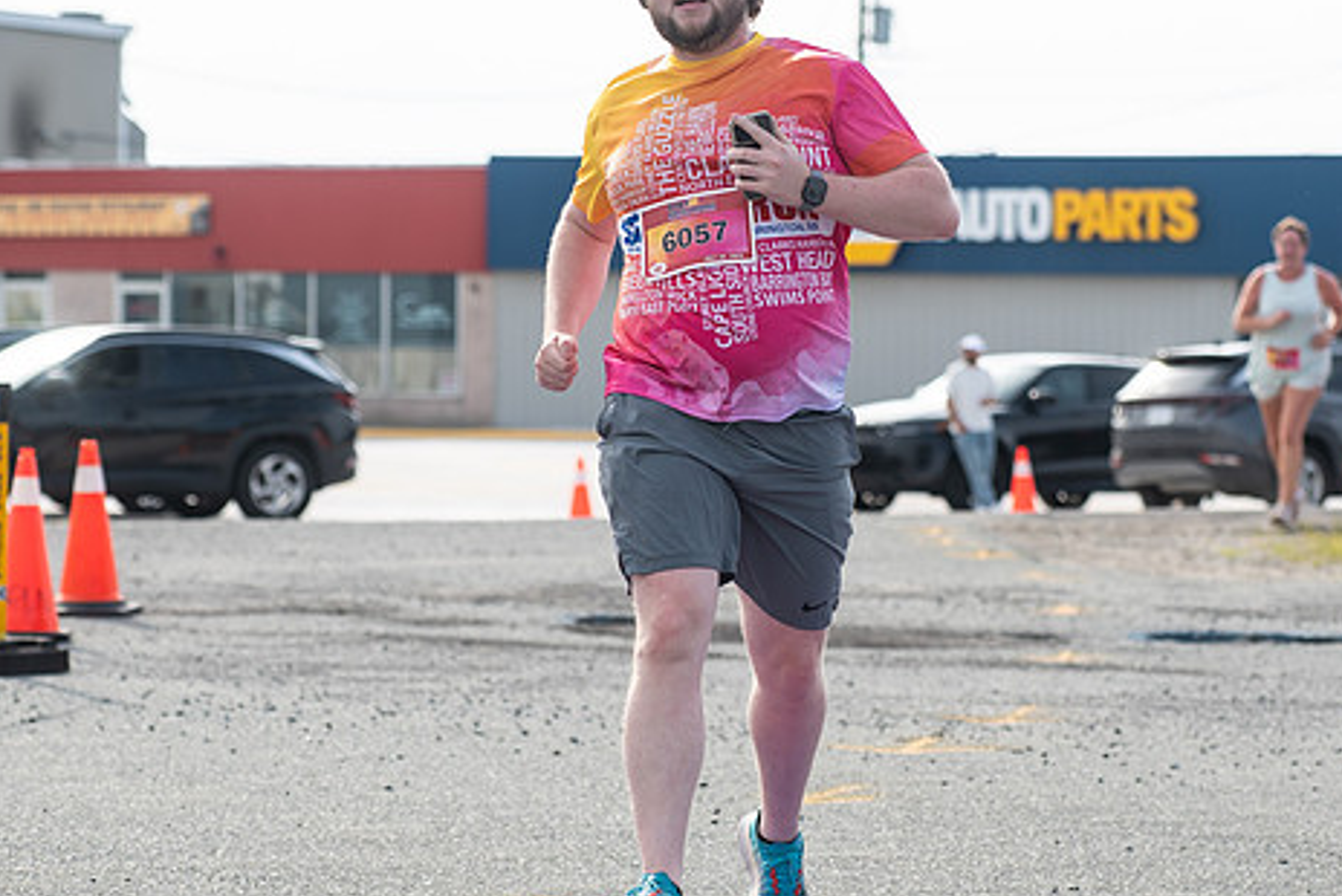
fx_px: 6117
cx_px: 740
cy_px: 292
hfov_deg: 12.5
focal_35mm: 164
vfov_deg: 8.4
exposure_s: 1/1250
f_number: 4.5
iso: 250
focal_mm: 92
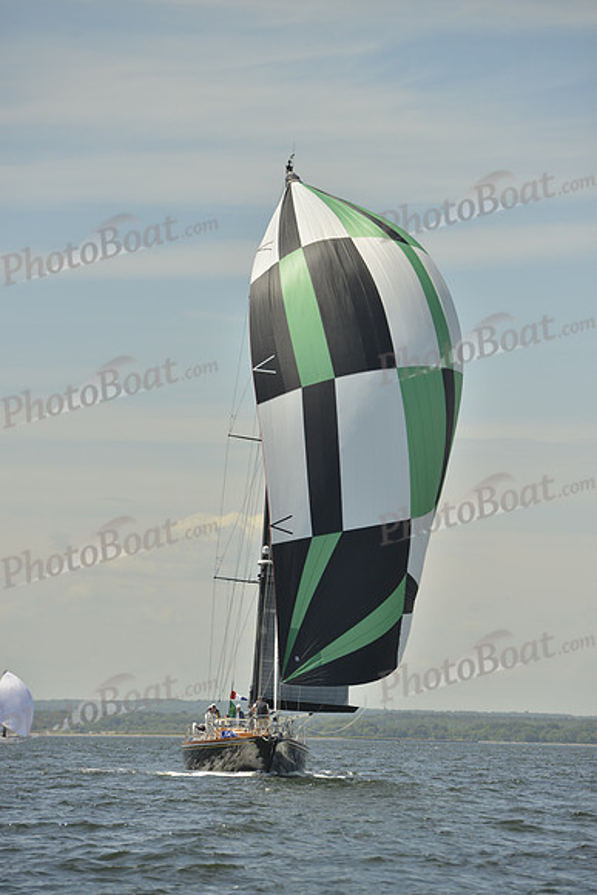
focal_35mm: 200
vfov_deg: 10.3
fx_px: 4972
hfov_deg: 6.9
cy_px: 448
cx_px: 298
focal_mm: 200
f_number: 9
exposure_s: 1/1600
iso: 280
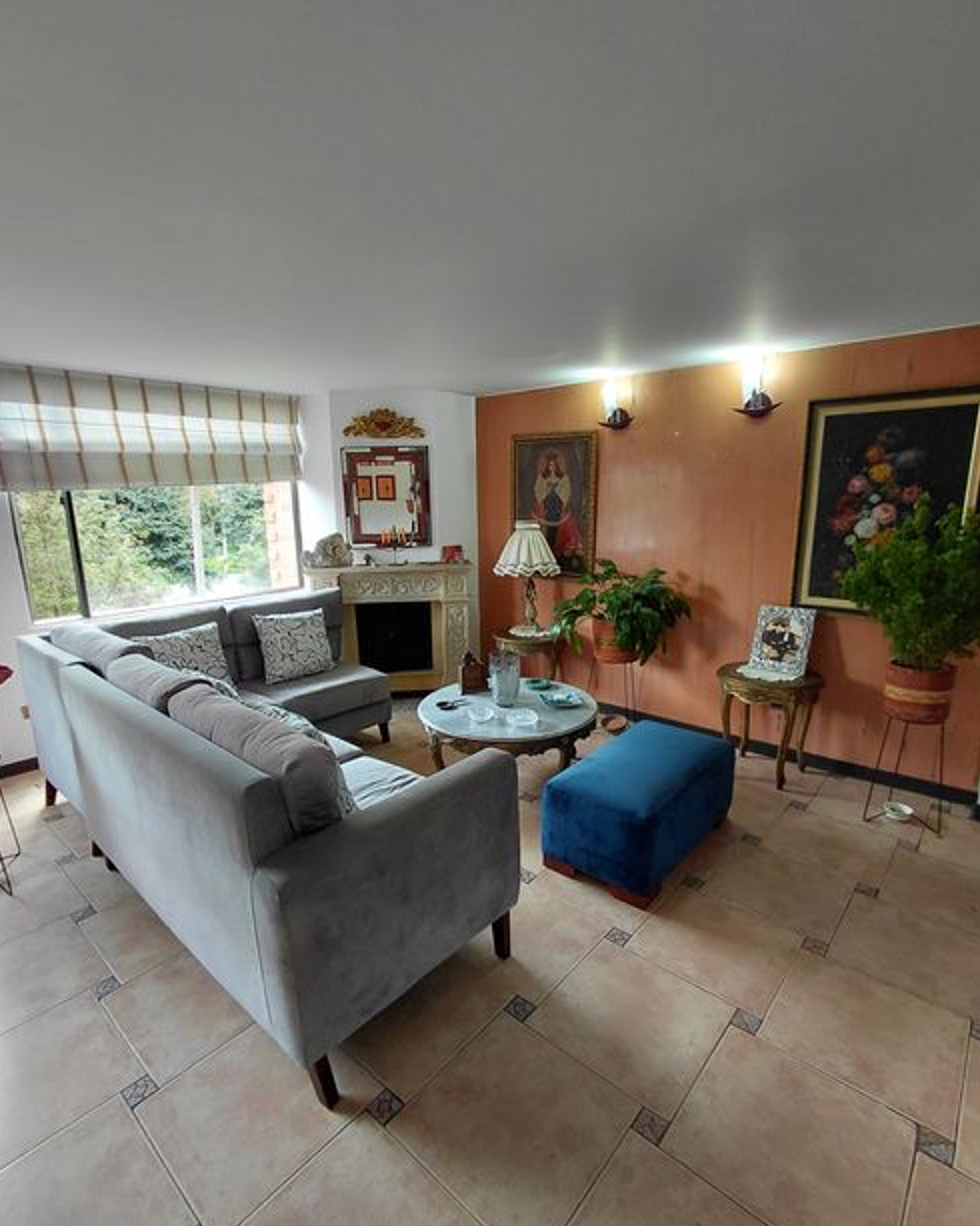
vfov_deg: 89.6
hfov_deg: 76.9
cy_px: 635
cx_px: 490
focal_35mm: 17
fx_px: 617
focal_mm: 1.64
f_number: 2.2
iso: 64
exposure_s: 1/60
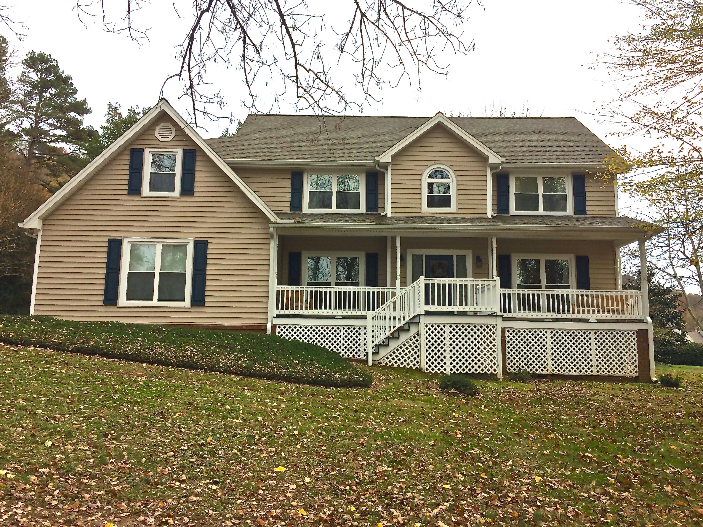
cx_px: 352
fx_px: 589
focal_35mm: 29
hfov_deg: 61.7
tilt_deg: +8.5
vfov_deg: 48.2
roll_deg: +0.1
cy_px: 264
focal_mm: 4.15
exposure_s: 1/1282
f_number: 2.2
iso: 32
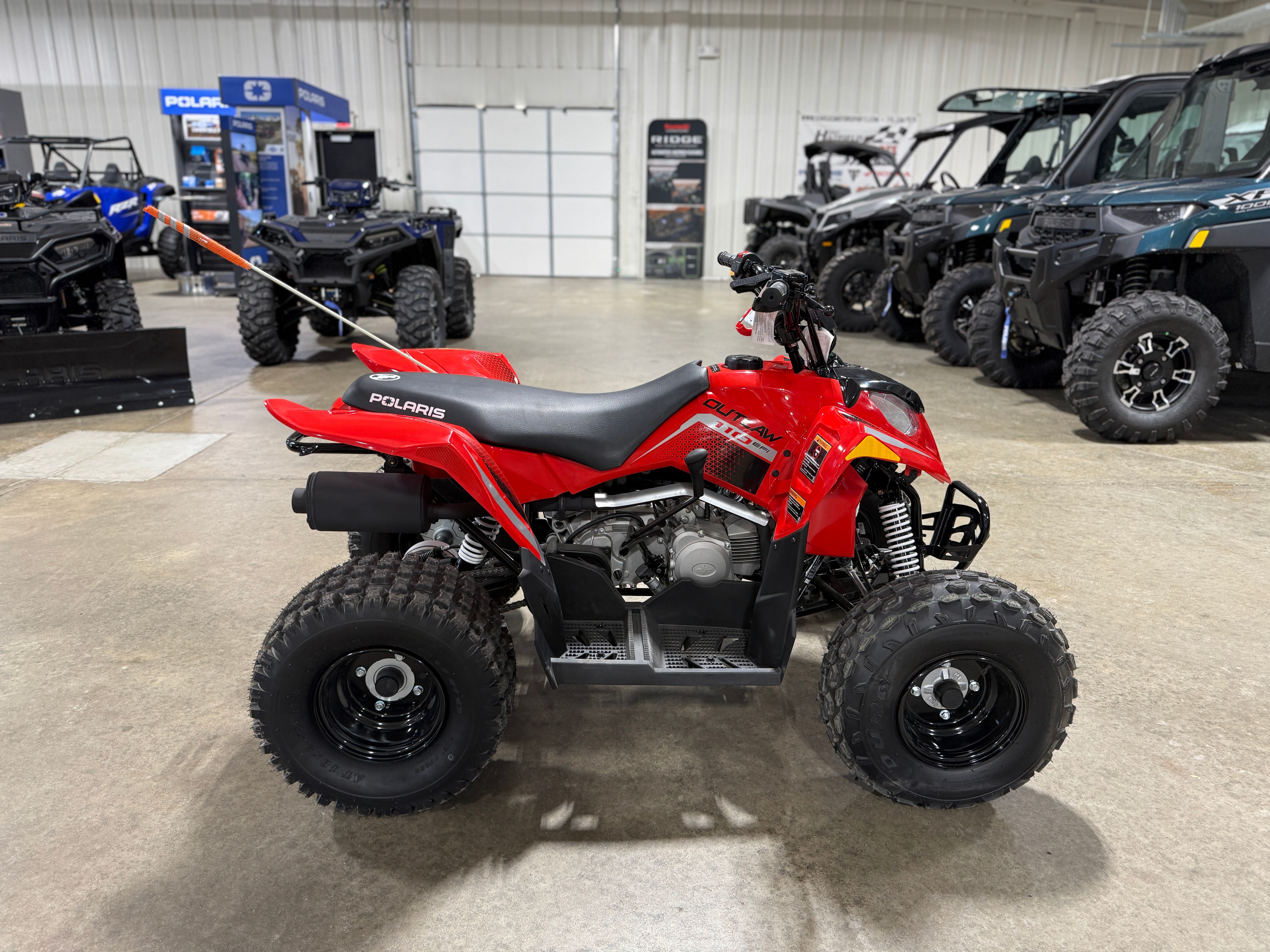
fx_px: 881
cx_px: 635
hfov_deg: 71.6
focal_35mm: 24
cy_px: 476
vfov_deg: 56.8
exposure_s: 1/60
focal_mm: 6.76
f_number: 1.78
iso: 160
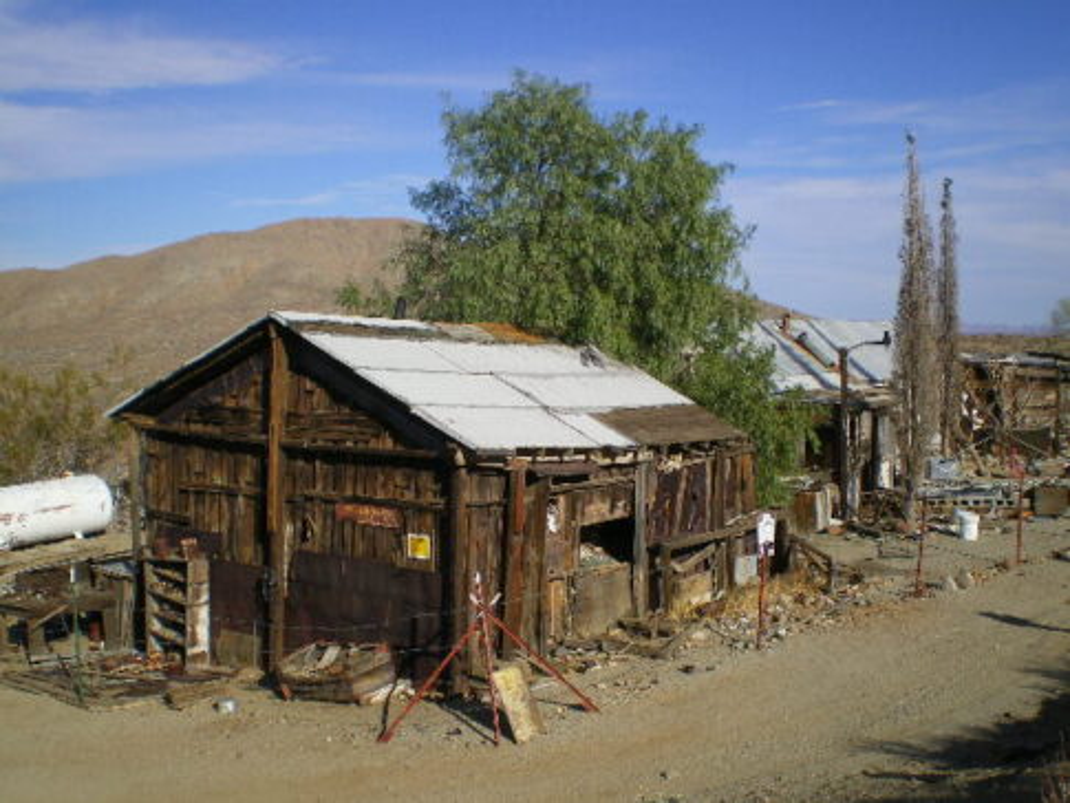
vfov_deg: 37.7
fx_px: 1175
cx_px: 535
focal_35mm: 38
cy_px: 402
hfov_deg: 49.0
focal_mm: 6.3
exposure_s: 1/500
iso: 64
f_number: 4.6
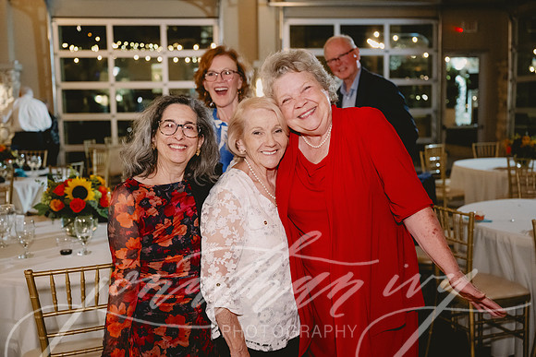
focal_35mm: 40
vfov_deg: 33.4
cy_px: 178
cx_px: 268
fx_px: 596
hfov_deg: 48.4
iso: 5000
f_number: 2.8
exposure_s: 1/125
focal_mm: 40
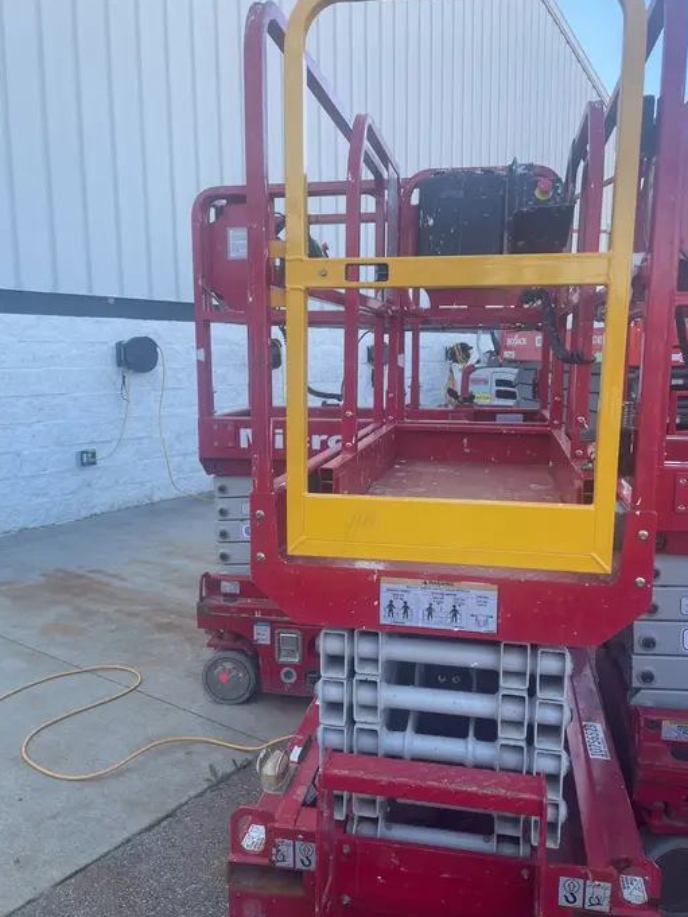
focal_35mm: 28
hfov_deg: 49.7
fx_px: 742
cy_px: 465
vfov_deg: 63.4
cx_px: 358
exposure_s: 1/506
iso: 32
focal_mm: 4.2
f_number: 1.6
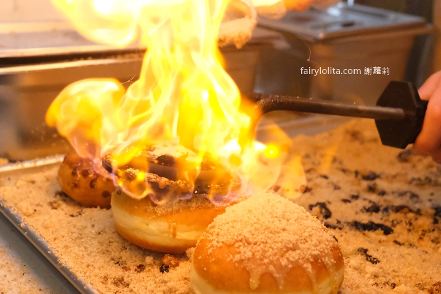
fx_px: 539
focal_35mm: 44
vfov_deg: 30.5
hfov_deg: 44.5
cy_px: 168
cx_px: 202
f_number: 2.8
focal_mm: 23
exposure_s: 1/1400
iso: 6400
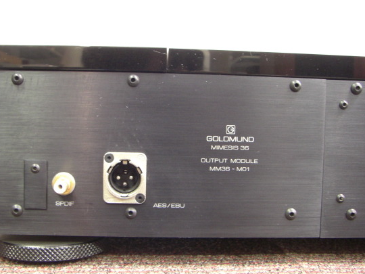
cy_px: 139
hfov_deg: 42.0
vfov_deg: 32.2
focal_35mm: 45
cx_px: 163
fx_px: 474
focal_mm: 6.3
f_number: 3.4
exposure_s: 1/3.33
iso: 200
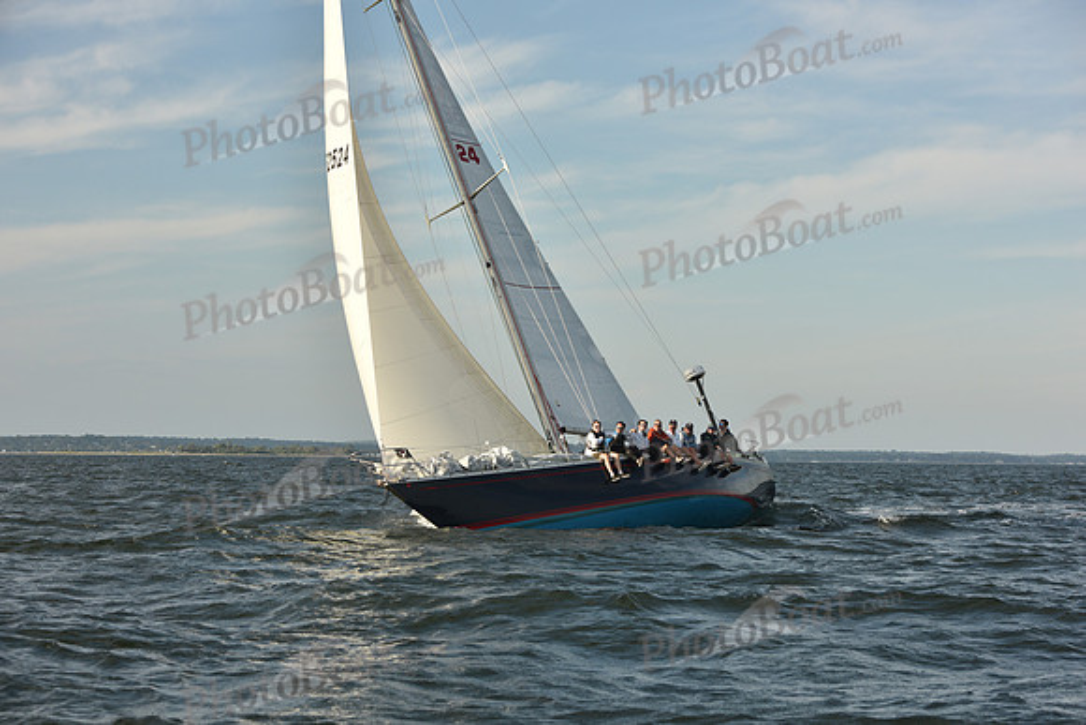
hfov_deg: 27.0
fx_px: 2263
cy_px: 362
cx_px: 543
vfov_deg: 18.2
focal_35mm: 75
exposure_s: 1/1000
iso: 250
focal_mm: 75
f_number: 6.3
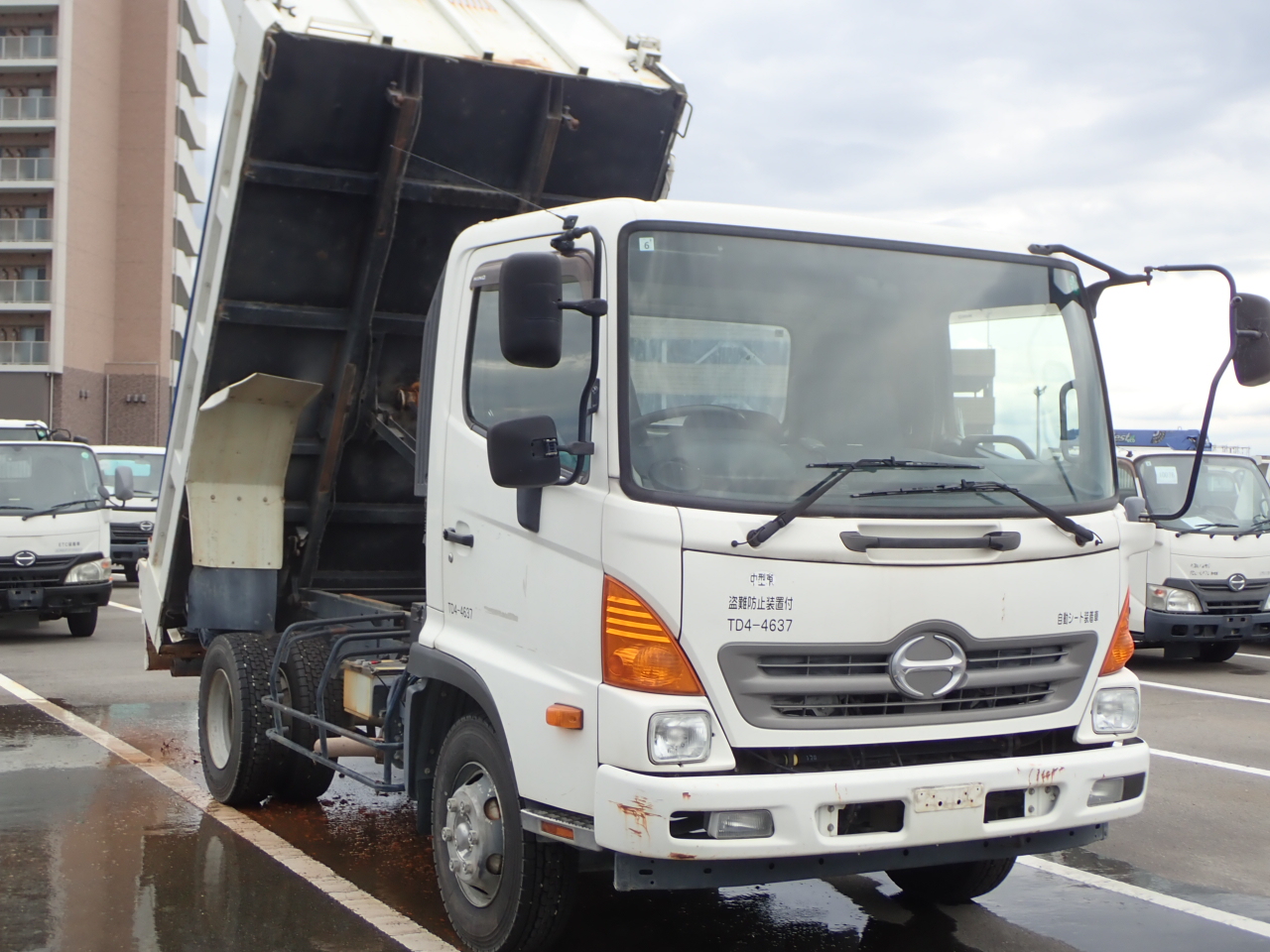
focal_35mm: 46
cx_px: 635
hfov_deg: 41.2
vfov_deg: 31.5
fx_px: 1688
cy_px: 476
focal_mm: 8.41
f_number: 4.5
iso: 100
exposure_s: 1/200
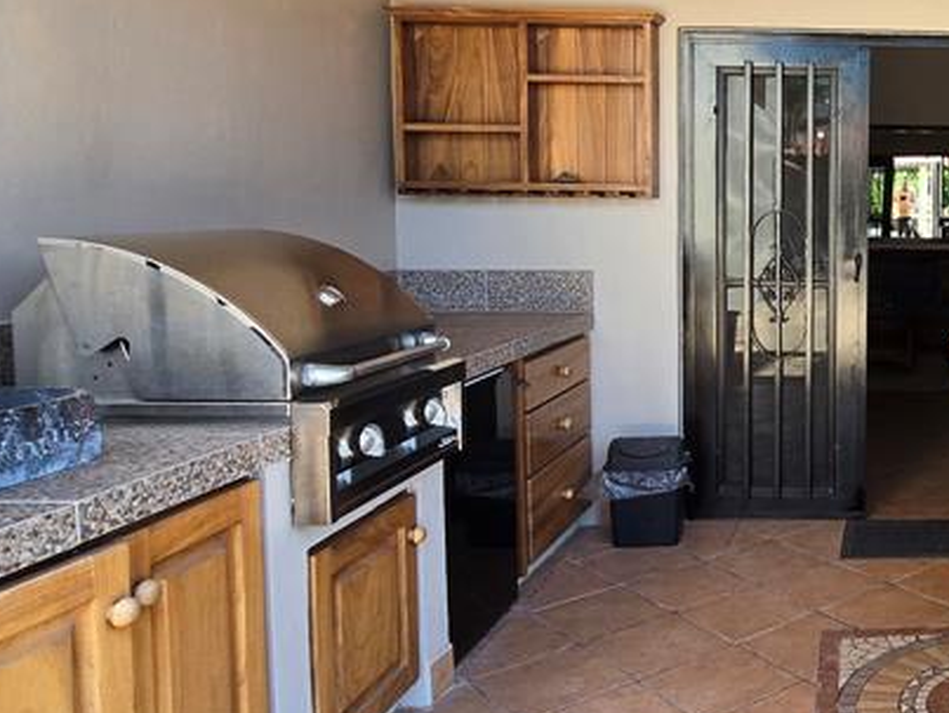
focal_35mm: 33
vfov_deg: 42.6
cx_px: 942
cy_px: 254
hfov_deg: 46.6
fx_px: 906
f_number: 2.2
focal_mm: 2.2
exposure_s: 1/183
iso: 50
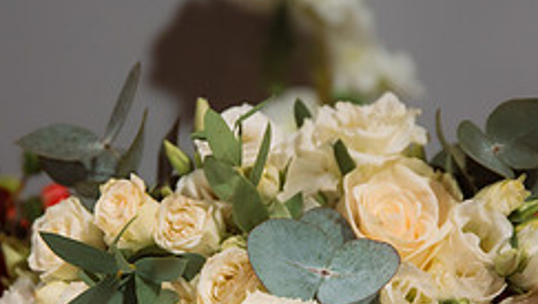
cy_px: 285
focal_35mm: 153
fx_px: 2184
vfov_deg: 7.9
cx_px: 278
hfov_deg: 14.0
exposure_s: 1/160
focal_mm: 58
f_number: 2.8
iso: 640
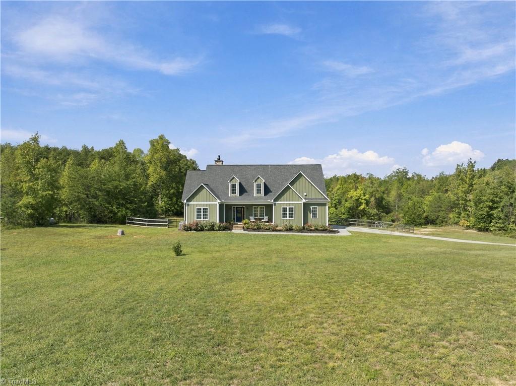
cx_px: 258
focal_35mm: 24
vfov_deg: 56.7
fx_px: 357
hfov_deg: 71.6
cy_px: 193
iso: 100
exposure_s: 1/500
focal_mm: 12.3
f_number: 6.3
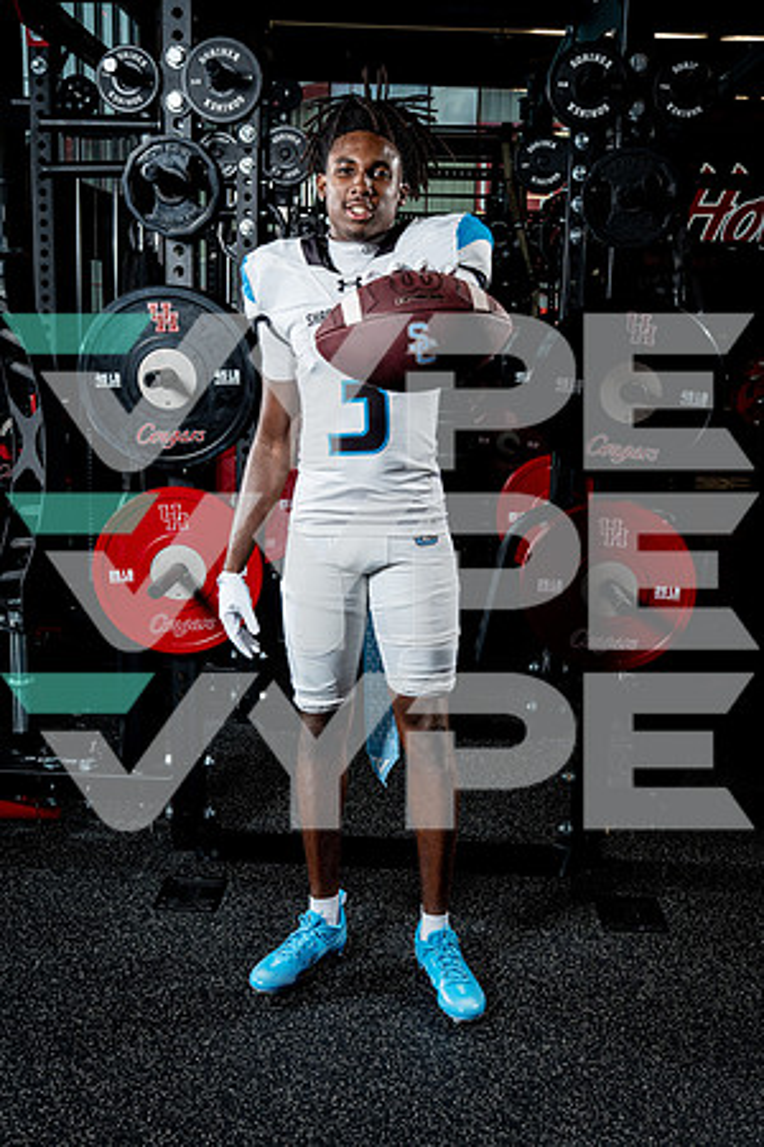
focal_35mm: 37
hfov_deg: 35.9
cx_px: 382
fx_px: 1178
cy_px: 574
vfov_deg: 51.9
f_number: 9
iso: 640
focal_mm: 37
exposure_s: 1/250
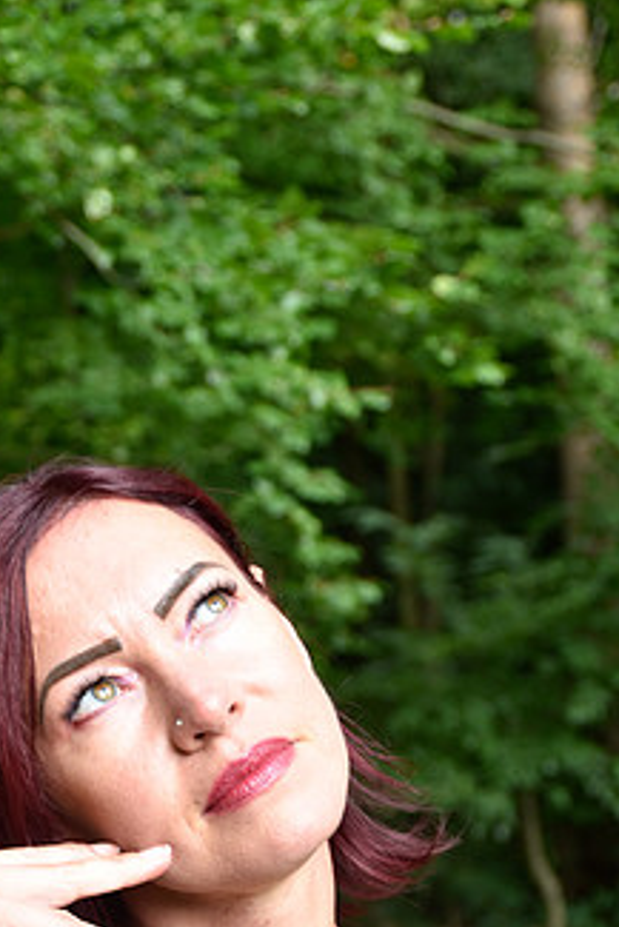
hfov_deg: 14.9
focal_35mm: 91
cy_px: 776
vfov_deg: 22.0
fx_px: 2344
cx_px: 121
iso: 100
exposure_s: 1/60
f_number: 4
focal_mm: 34
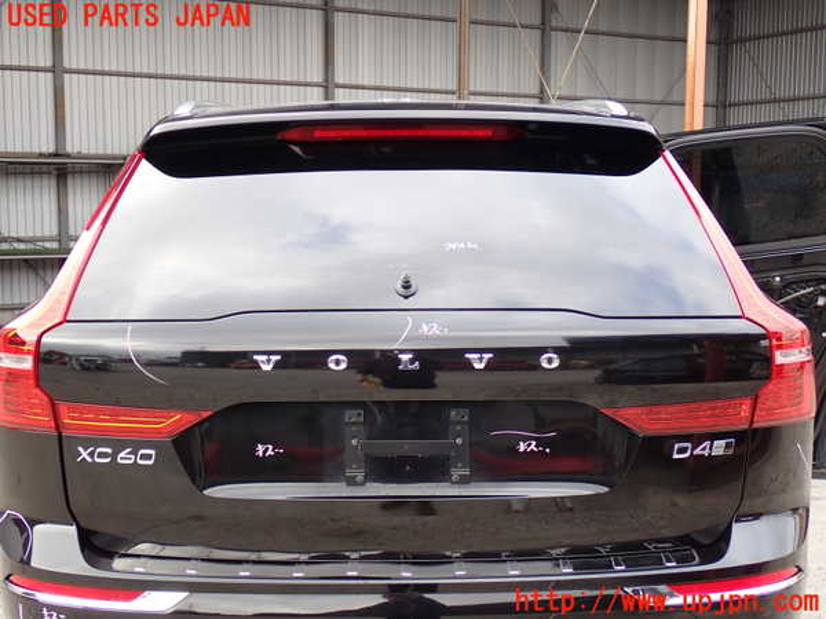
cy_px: 310
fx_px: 1050
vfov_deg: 32.9
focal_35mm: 44
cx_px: 413
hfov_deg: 42.9
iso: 160
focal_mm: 7.84
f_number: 2.9
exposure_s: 1/80
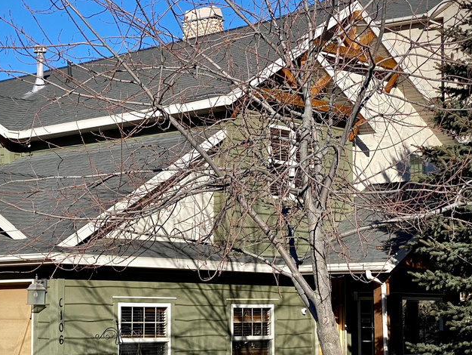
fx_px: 1159
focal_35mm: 85
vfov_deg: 17.4
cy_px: 222
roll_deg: -0.6
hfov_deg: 22.9
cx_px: 158
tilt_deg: +4.9
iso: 20
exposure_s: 1/1597
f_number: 2
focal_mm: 6
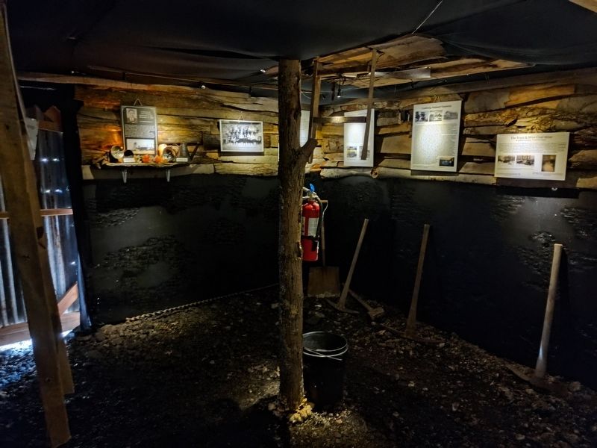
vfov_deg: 58.9
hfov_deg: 73.9
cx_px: 298
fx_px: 397
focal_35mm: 23
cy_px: 224
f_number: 1.8
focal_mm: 5.56
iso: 4913
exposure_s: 1/8
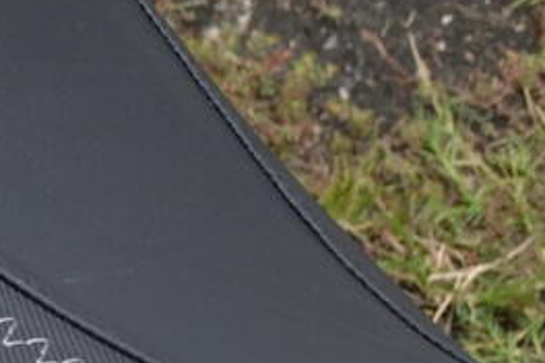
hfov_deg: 7.2
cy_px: -238
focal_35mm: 250
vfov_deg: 5.4
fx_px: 3784
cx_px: -1150
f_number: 7.1
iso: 100
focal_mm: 22
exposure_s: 1/200
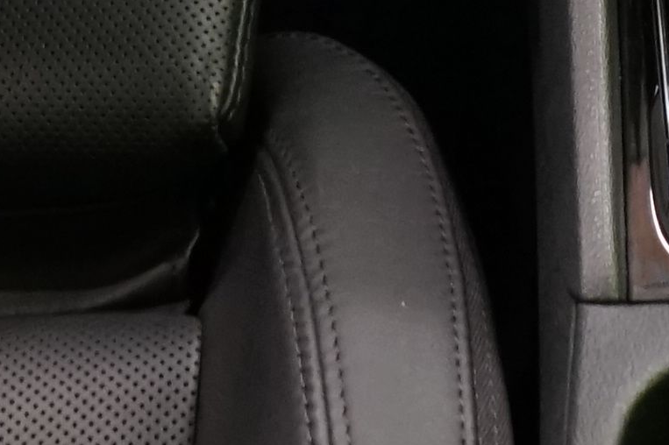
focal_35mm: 236
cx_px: 909
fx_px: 4384
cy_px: -1010
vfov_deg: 5.4
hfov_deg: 8.6
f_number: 5
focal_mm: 30
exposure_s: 1/20
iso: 2000
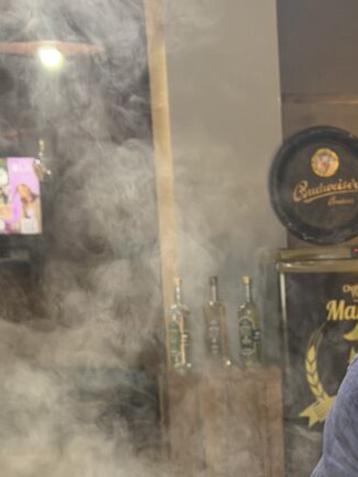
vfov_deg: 16.7
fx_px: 1573
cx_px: 406
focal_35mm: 114
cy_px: 532
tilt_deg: -8.5
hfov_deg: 12.7
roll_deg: +0.7
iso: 200
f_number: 1.78
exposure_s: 1/60
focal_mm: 6.76
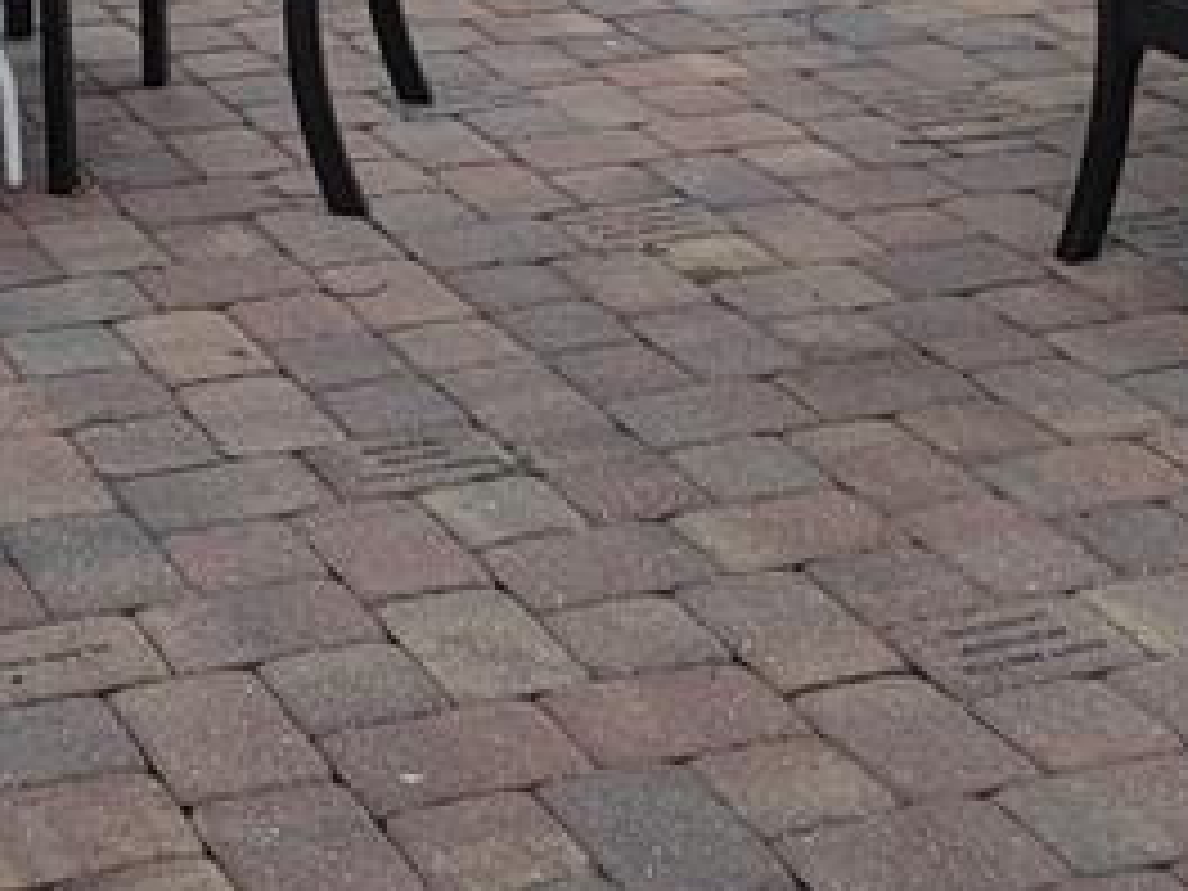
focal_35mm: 93
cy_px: -634
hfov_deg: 20.9
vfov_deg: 14.3
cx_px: 315
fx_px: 3192
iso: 16
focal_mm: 6.7
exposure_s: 1/744
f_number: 1.8
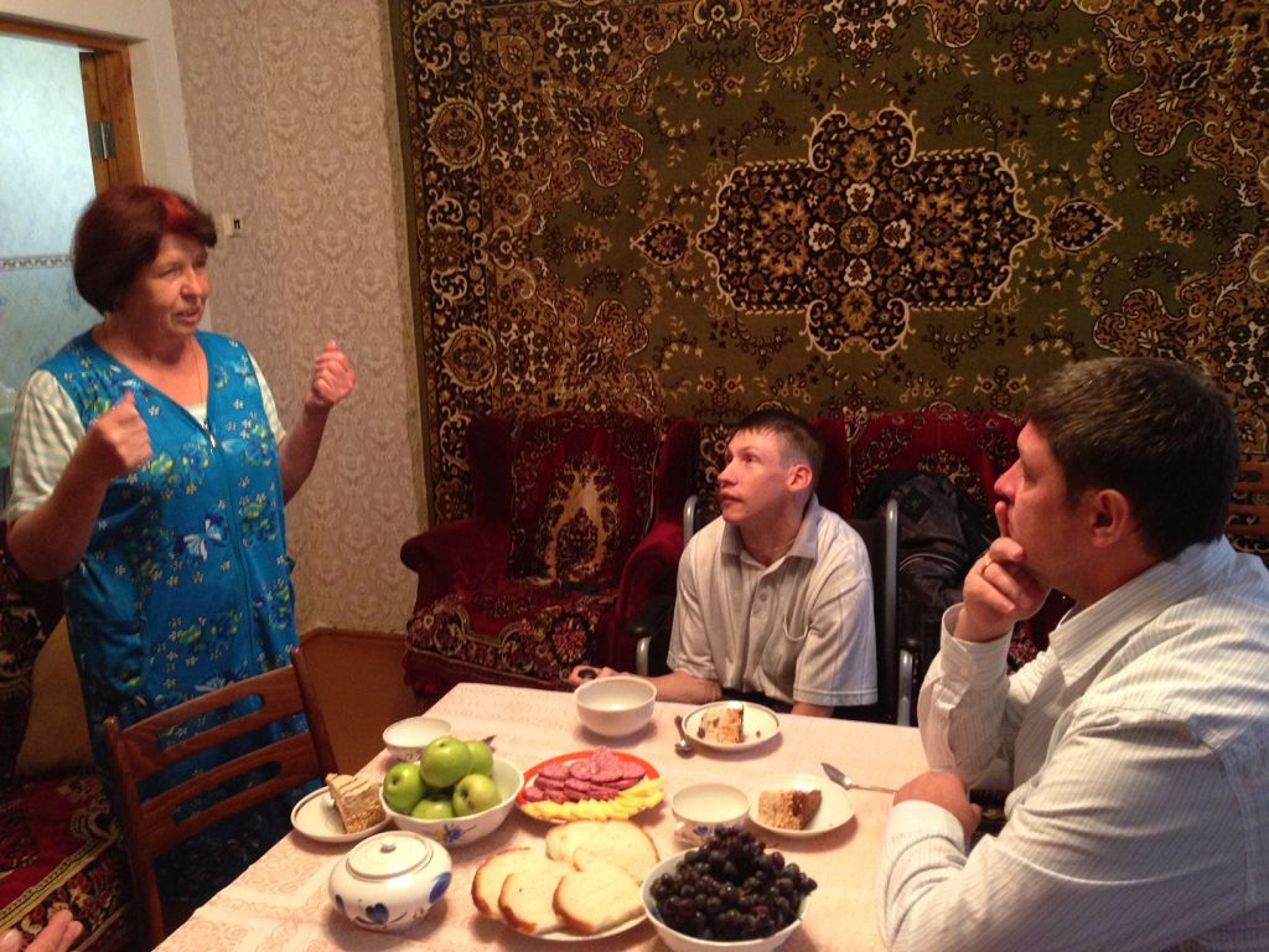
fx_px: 1210
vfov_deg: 42.9
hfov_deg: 55.4
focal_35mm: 33
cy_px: 476
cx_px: 634
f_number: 2.4
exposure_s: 1/20
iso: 250
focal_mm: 4.13
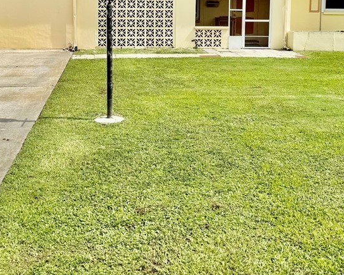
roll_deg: -1.0
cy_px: 33
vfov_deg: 32.6
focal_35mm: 44
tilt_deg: -3.6
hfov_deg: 42.0
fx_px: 448
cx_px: 158
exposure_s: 1/11905
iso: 80
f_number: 1.78
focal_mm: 6.76
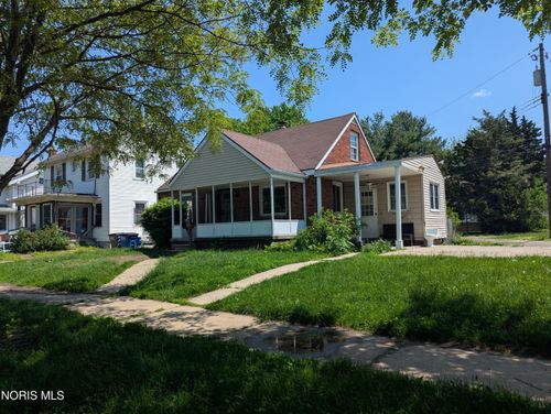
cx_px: 276
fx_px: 382
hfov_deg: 71.5
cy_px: 207
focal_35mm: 24
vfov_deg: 56.9
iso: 49
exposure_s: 1/2513
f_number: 1.85
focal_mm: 6.81
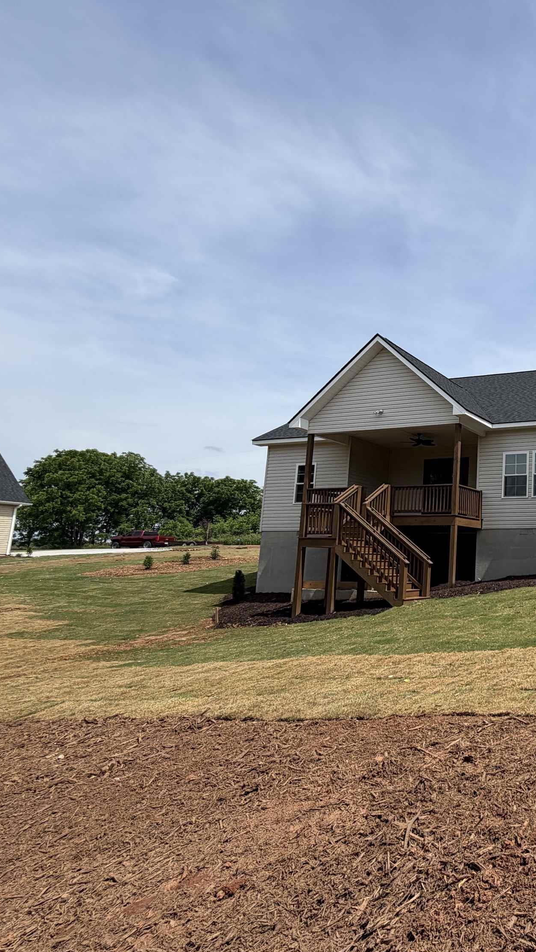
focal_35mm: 21
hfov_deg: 43.5
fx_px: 531
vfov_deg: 83.8
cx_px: 568
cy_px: 477
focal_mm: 2.22
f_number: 2.2
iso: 20
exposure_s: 1/1167
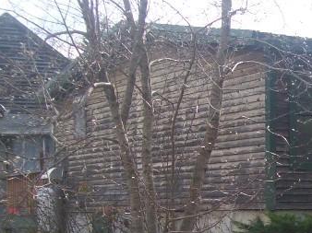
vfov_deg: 13.3
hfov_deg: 17.3
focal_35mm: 109
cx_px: 367
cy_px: 250
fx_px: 982
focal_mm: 6
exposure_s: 1/460
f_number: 2.7
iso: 80
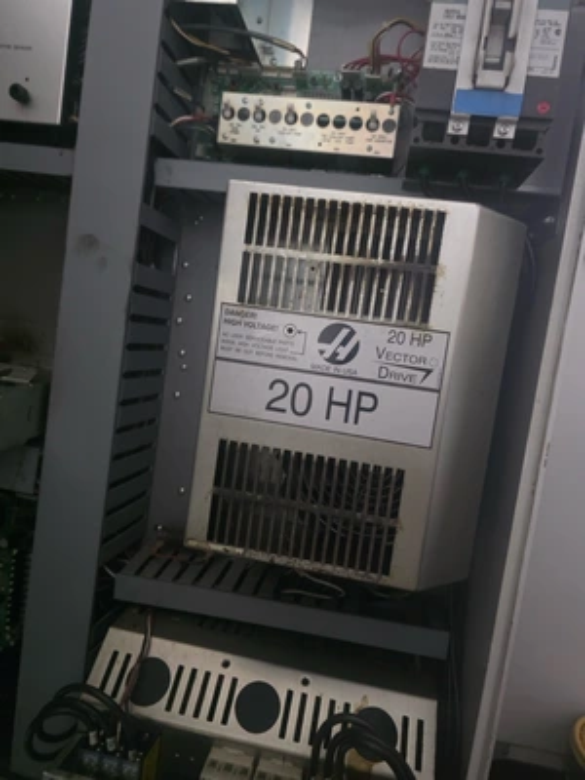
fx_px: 518
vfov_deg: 73.9
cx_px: 292
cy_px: 390
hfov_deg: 58.9
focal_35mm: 23
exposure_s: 1/40
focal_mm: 6.3
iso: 1600
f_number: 1.7
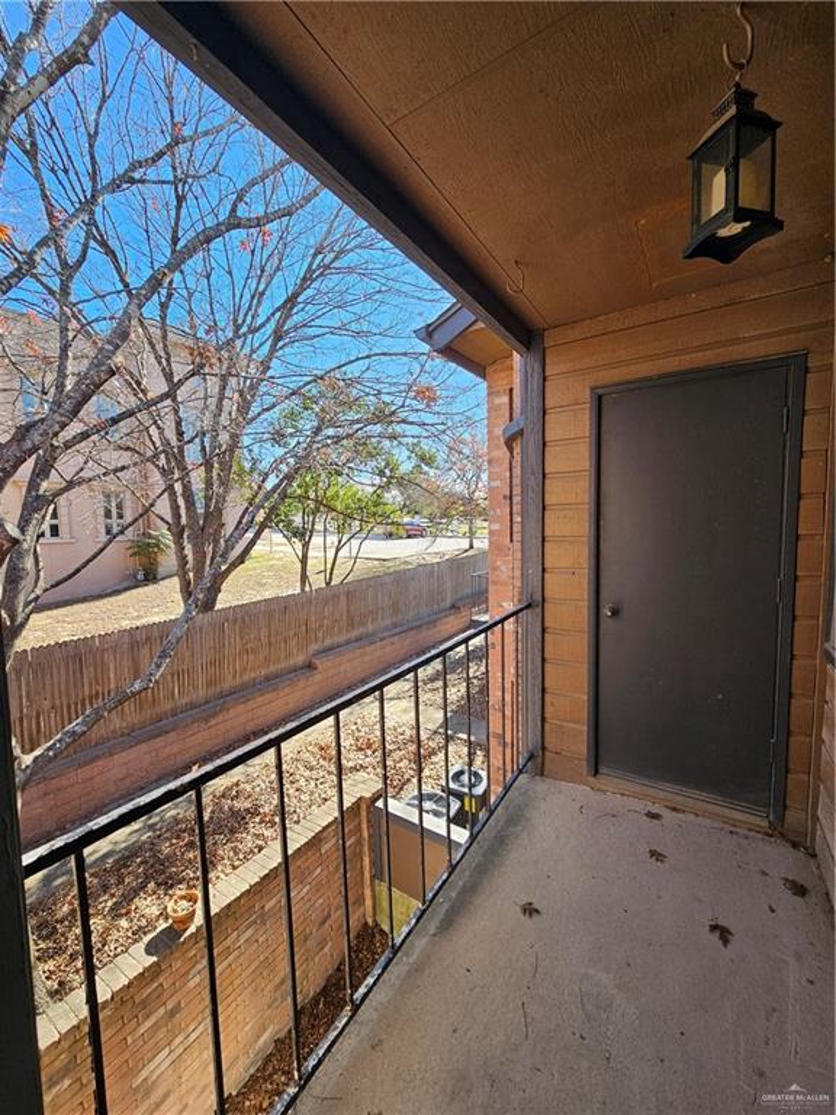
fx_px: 419
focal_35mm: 13
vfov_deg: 106.2
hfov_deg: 89.9
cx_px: 418
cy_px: 558
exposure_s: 1/305
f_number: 2.2
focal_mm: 2.2
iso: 50
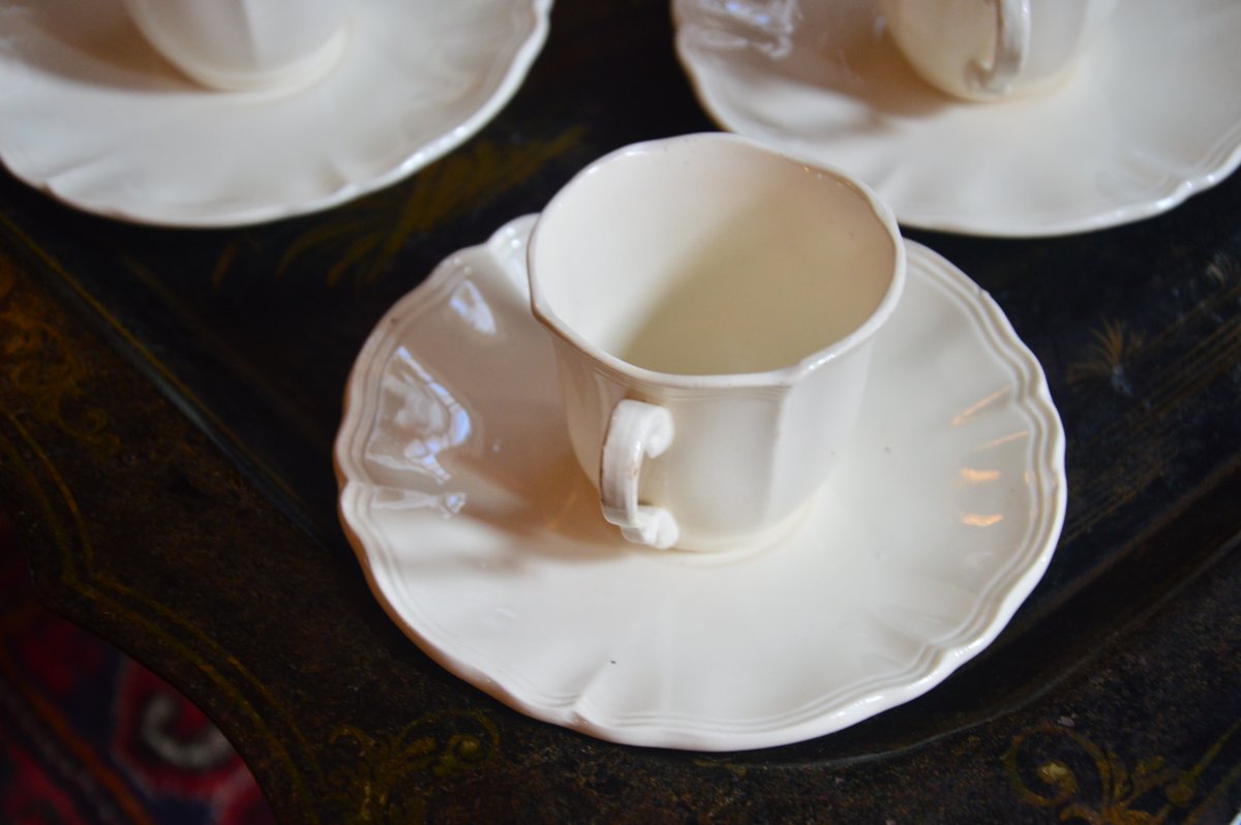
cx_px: 620
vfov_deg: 18.2
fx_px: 2583
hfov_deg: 27.0
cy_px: 412
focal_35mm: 75
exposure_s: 1/30
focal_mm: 50
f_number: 5
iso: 800
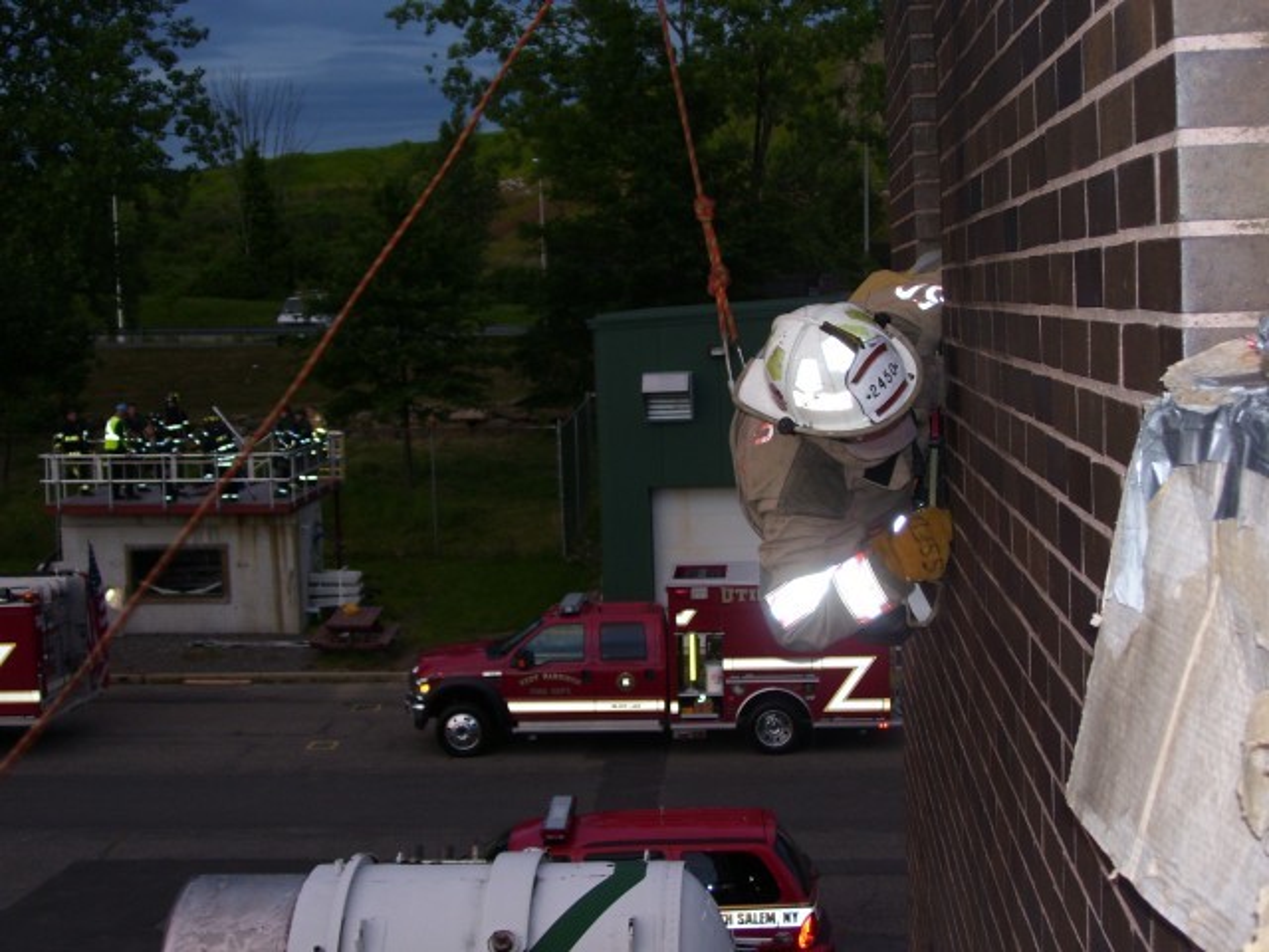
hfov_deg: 33.8
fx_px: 2090
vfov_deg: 25.7
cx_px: 634
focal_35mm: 57
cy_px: 476
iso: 80
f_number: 3.4
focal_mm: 9.4
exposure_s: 1/60
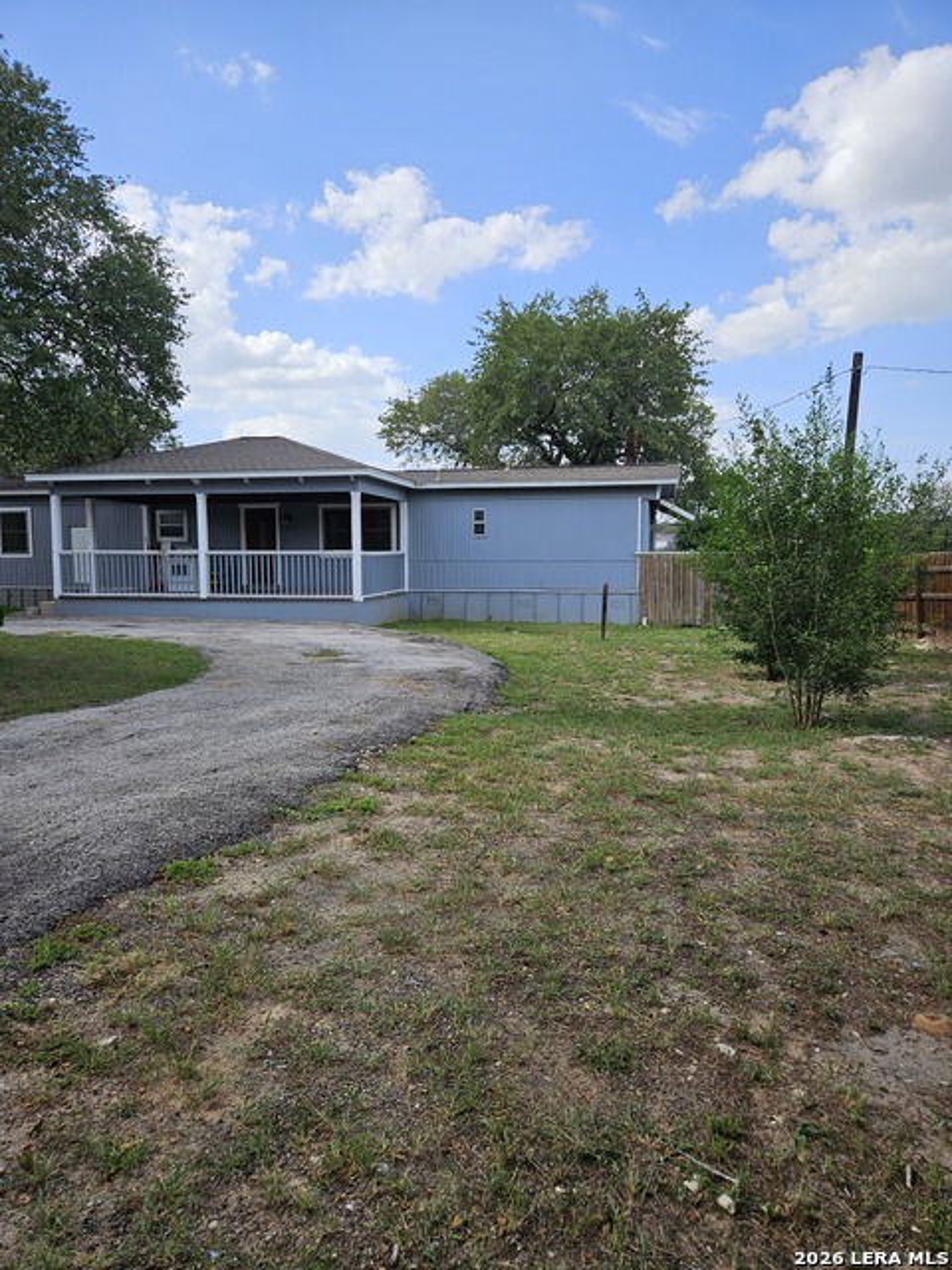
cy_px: 635
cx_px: 476
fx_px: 843
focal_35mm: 23
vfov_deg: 73.9
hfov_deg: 58.9
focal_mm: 5.4
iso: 25
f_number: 1.8
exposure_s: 1/1228
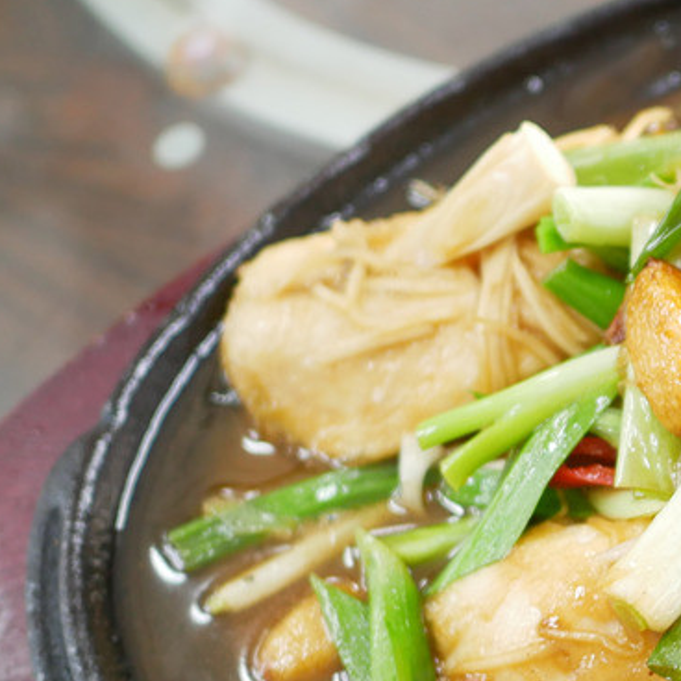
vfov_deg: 23.8
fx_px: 1603
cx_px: 811
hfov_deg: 22.2
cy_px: 474
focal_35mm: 72
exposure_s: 1/60
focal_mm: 15
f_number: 1.7
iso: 500
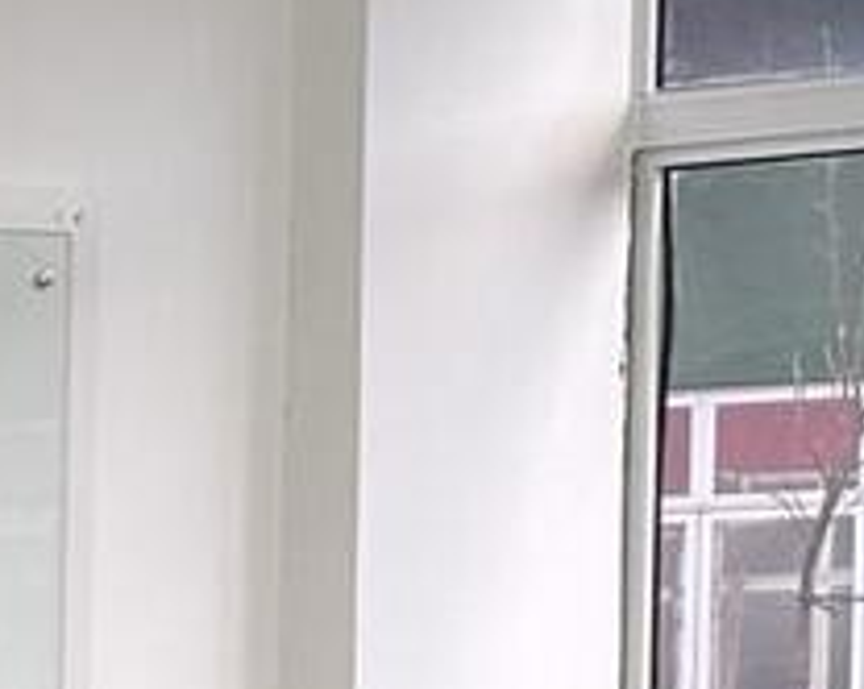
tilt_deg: -6.4
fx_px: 7485
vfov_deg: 5.1
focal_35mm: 293
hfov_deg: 6.3
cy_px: 1623
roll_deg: +0.7
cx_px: -1350
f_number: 1.6
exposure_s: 1/60
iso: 80
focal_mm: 5.96
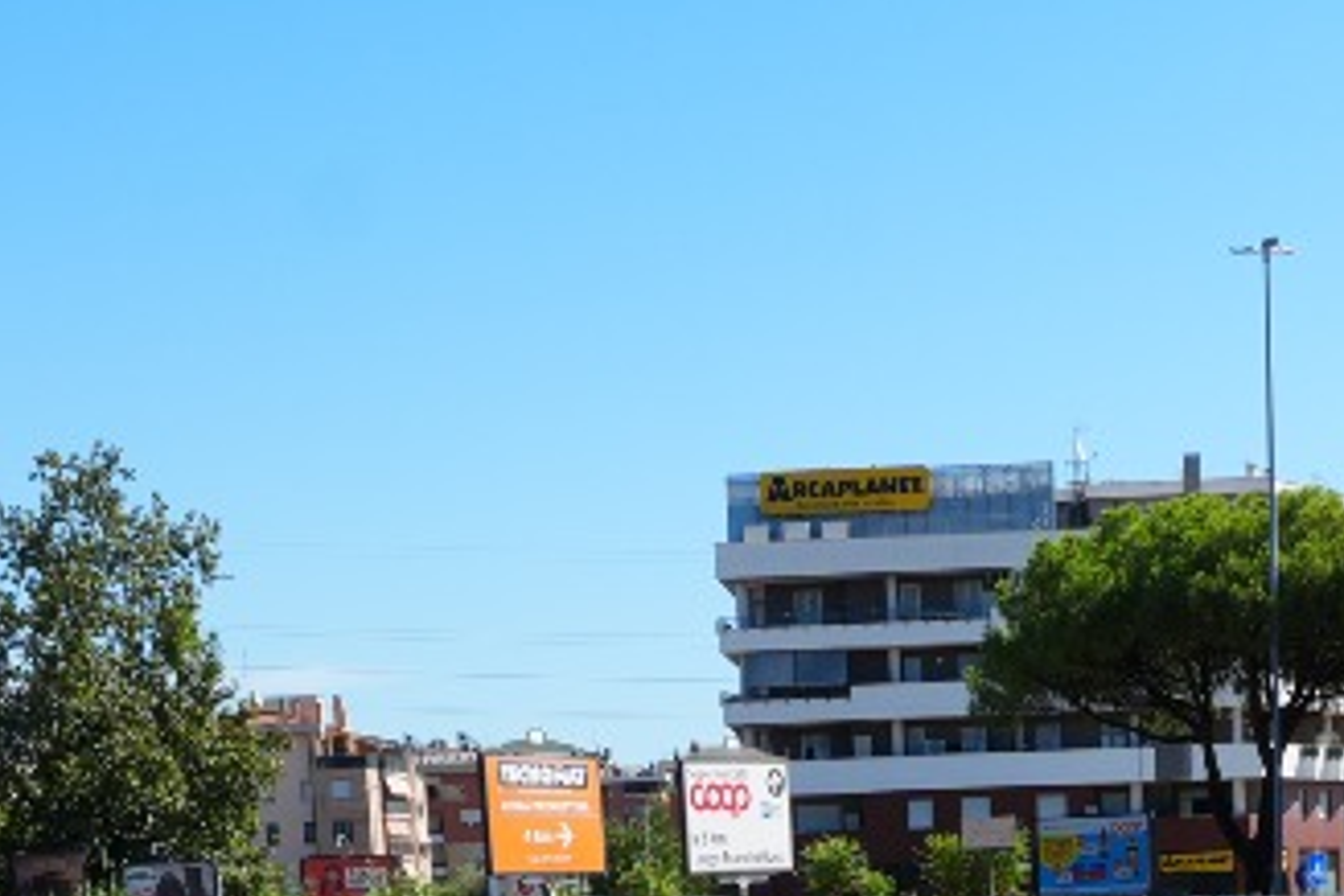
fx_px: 3285
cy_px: 1611
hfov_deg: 23.0
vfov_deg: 13.8
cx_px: 949
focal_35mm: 88
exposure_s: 1/160
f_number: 10
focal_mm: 16
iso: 100
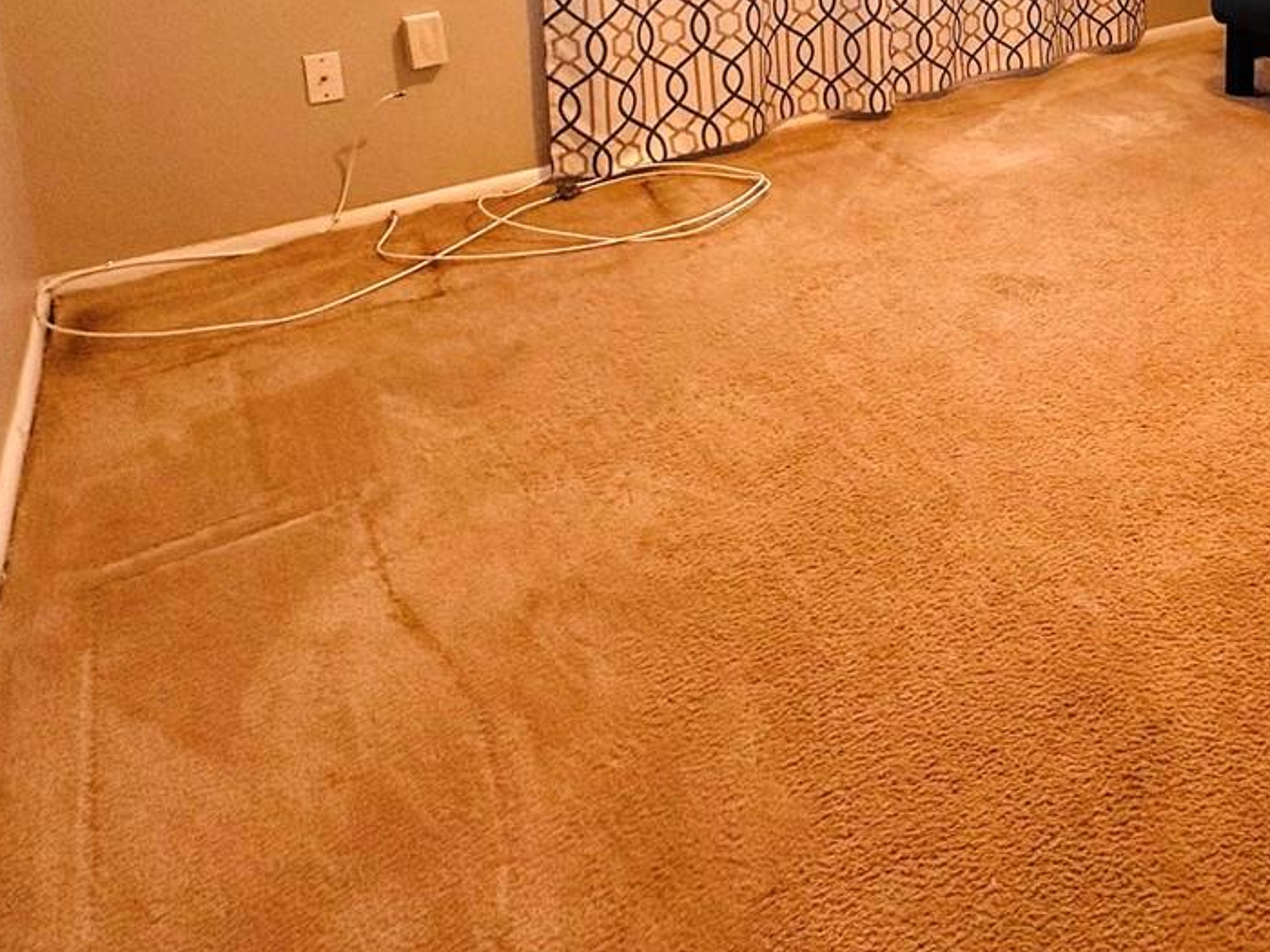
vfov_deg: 37.9
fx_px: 1174
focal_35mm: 32
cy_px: -60
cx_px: 1049
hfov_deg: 52.4
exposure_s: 1/127
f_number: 2.2
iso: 40
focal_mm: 2.22
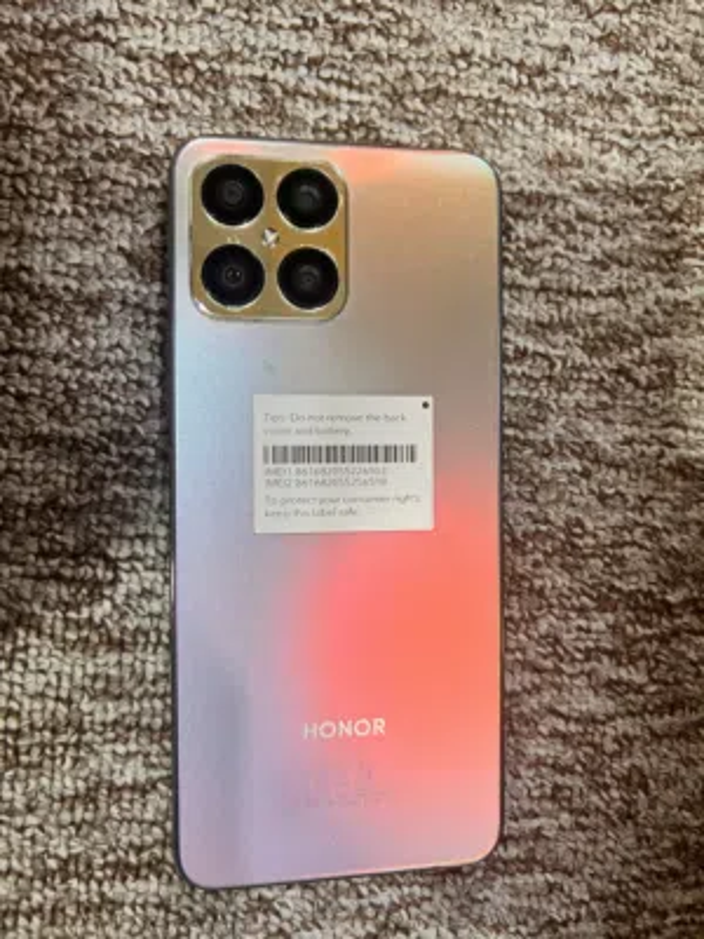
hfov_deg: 53.1
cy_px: 470
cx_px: 352
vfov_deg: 67.3
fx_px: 705
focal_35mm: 26
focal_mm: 5.7
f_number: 1.5
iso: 100
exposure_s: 1/51
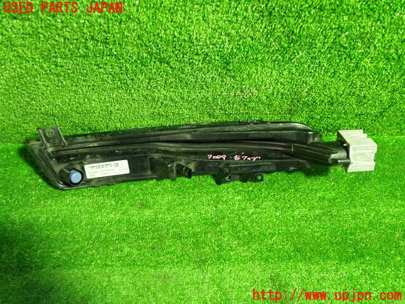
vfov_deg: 46.8
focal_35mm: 30
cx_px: 202
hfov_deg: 60.0
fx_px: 351
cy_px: 152
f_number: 2.3
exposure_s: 1/30
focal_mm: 5.4
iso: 640
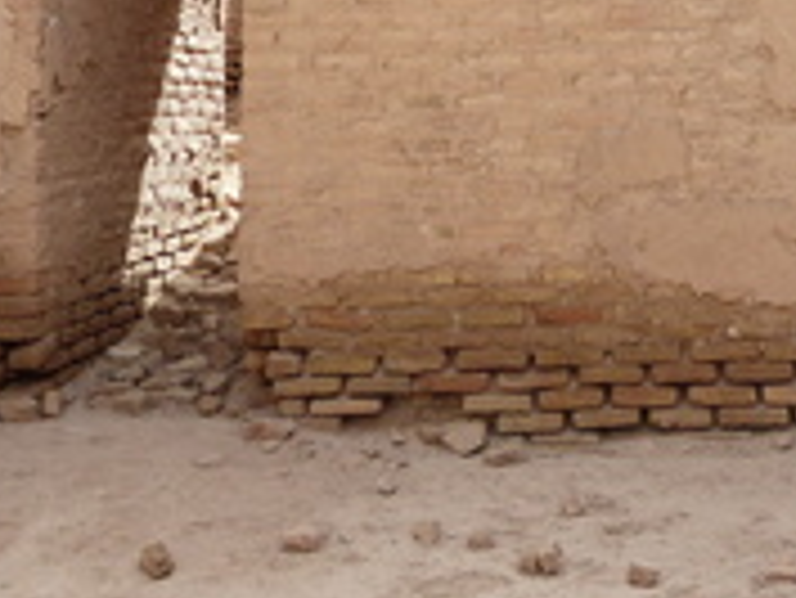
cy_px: -22
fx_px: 1427
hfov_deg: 30.5
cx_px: 630
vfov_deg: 22.6
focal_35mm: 62
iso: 100
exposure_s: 1/250
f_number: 4
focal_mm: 4.5
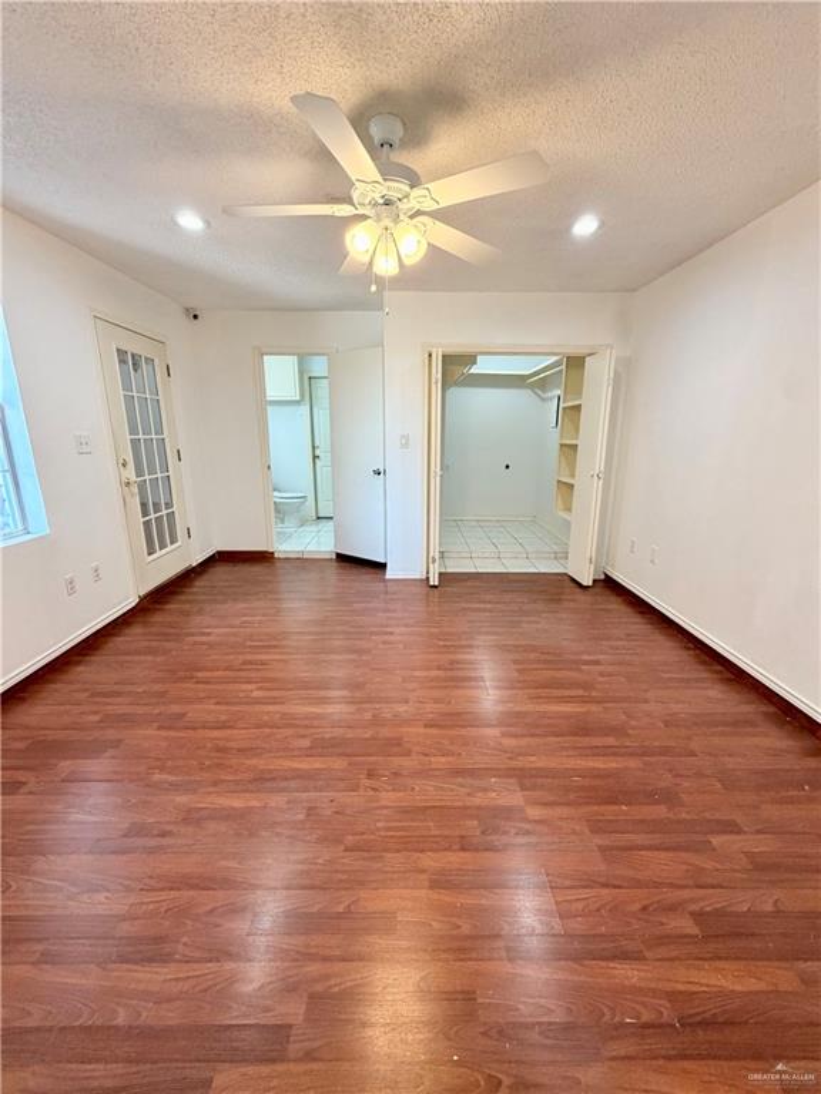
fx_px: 443
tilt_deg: -14.1
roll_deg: -0.8
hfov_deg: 85.7
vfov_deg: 102.1
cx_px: 410
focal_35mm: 14
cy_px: 547
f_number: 2.2
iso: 320
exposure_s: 1/120
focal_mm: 2.22
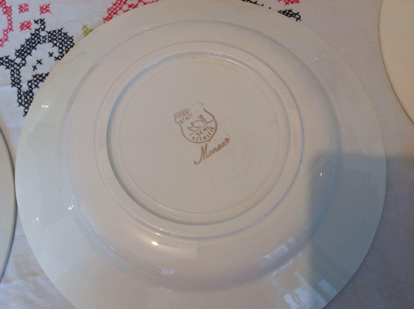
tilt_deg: -73.4
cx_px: 207
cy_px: 154
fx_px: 418
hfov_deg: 52.7
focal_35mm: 35
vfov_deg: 40.6
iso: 50
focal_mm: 4.28
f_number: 2.4
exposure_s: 1/24
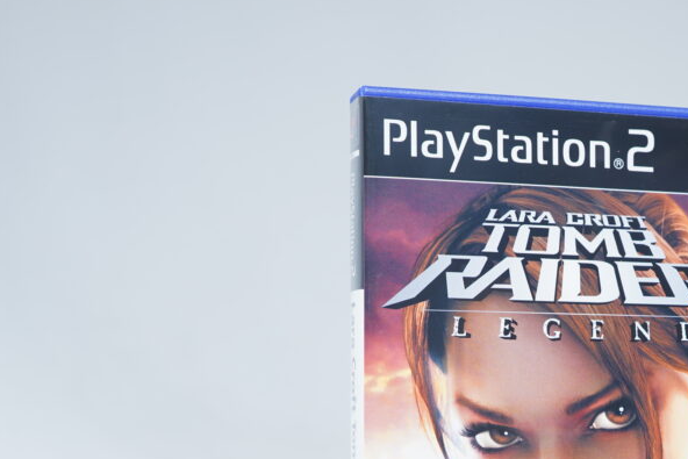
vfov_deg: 17.5
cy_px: 410
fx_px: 1472
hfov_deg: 25.8
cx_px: 564
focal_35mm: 77
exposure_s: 1/4
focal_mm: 38
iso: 160
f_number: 6.3
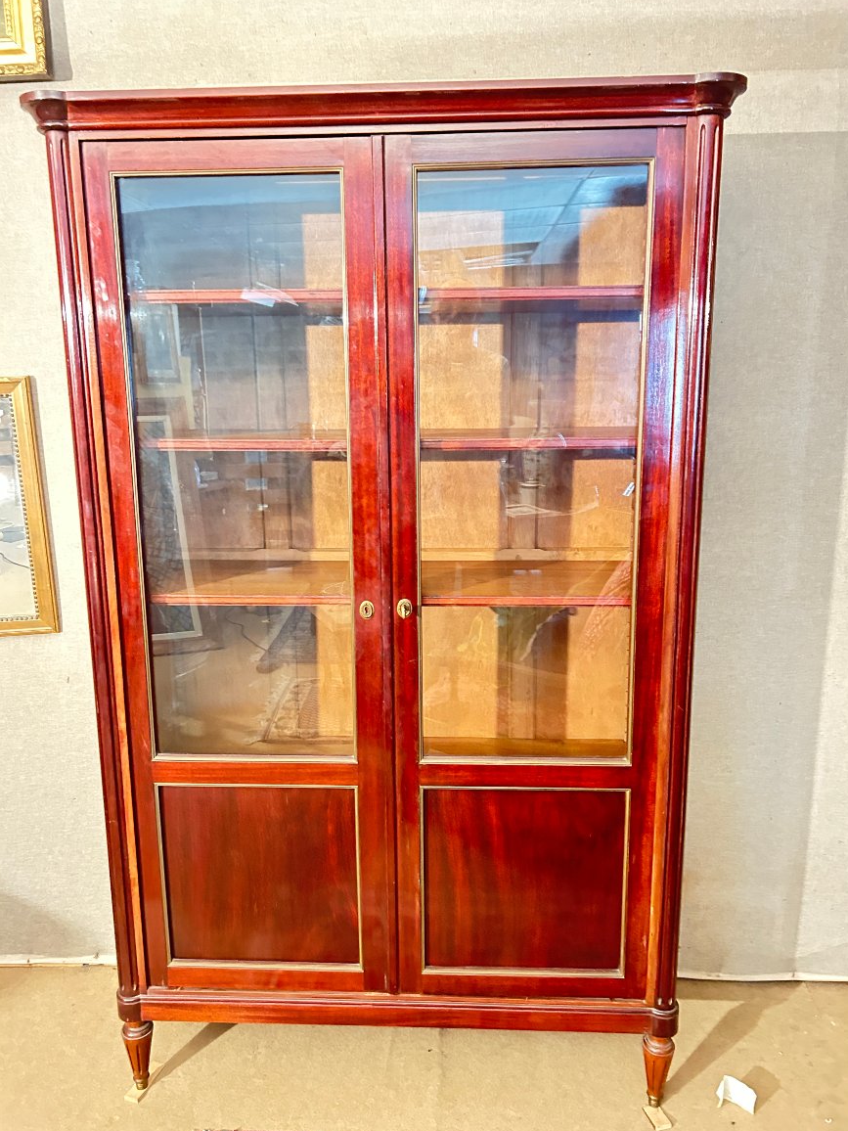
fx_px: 882
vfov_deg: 65.3
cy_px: 559
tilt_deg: -11.6
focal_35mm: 27
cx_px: 424
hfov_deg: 51.4
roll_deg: +1.2
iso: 1000
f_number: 1.5
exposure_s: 1/25
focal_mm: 5.7
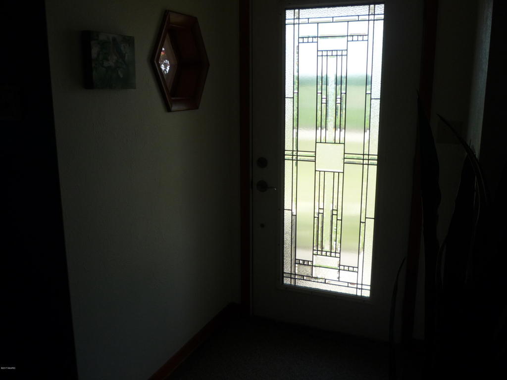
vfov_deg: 44.2
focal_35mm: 32
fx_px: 469
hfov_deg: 56.8
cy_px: 190
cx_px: 254
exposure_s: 1/125
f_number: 4
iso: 100
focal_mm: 5.2
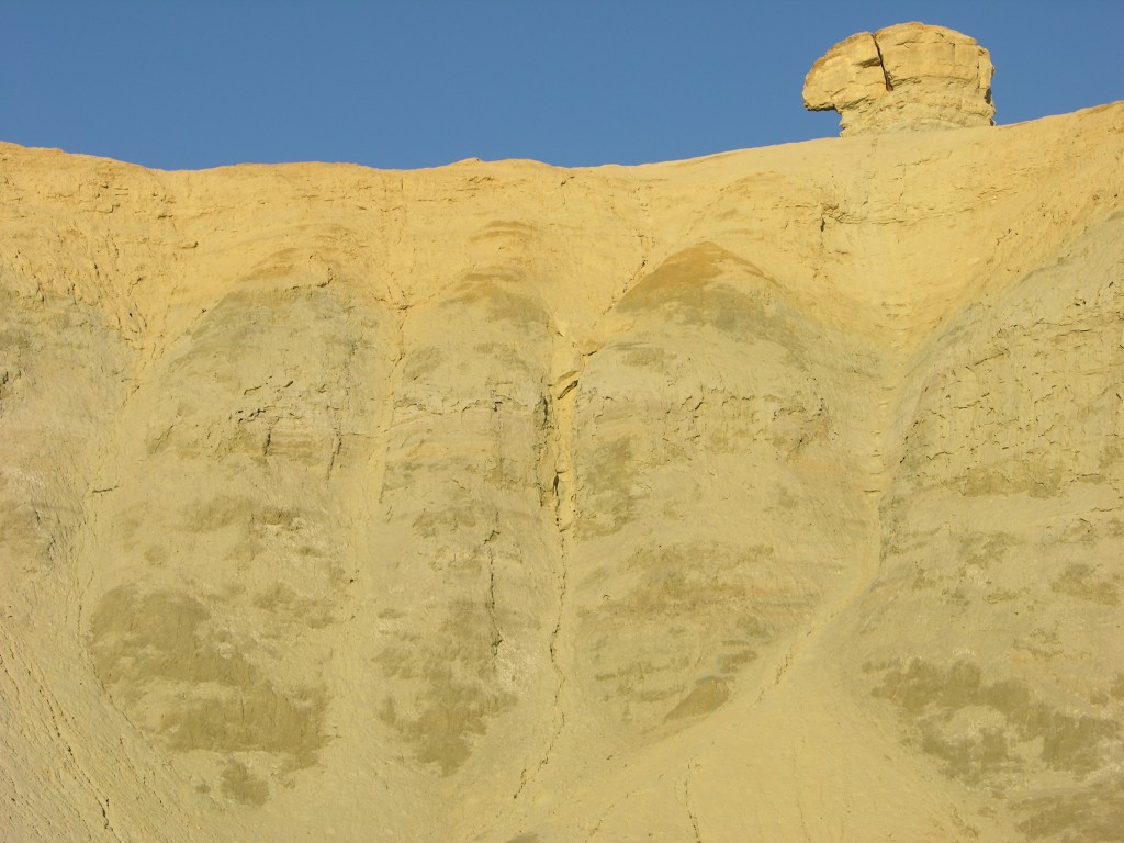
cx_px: 562
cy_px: 422
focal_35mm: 93
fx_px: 3020
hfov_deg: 21.1
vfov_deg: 15.9
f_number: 5
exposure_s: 1/298
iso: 50
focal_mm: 23.7
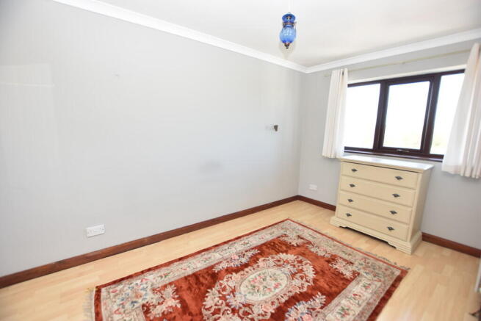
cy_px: 160
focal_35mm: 15
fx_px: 200
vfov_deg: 77.4
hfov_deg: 100.4
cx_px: 240
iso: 250
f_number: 4
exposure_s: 1/60
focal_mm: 10
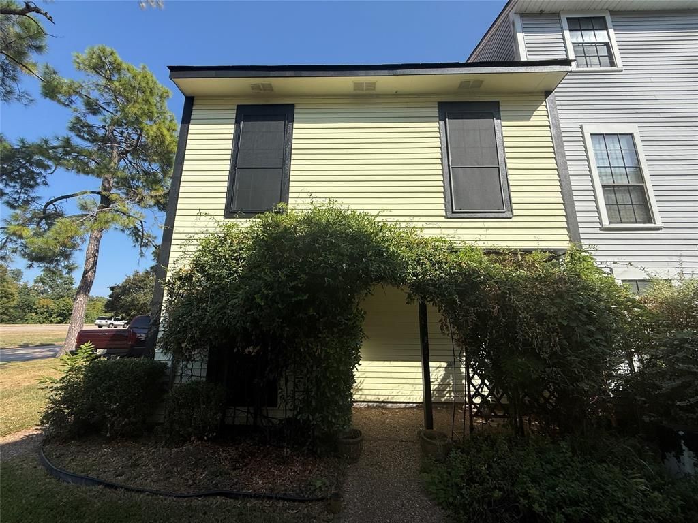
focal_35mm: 14
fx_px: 282
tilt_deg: +12.8
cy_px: 262
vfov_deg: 85.7
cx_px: 349
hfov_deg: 102.1
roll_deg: -0.7
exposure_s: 1/2092
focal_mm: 2.22
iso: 50
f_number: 2.2
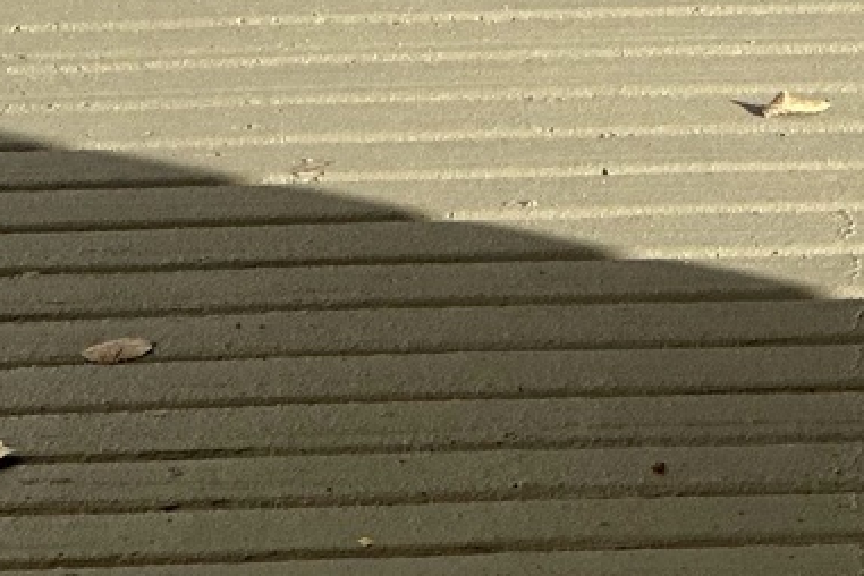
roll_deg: +3.6
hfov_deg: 5.6
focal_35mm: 370
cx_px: 674
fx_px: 8879
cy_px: -794
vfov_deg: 3.7
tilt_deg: -13.6
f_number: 2.8
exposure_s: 1/428
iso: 32
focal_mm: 9
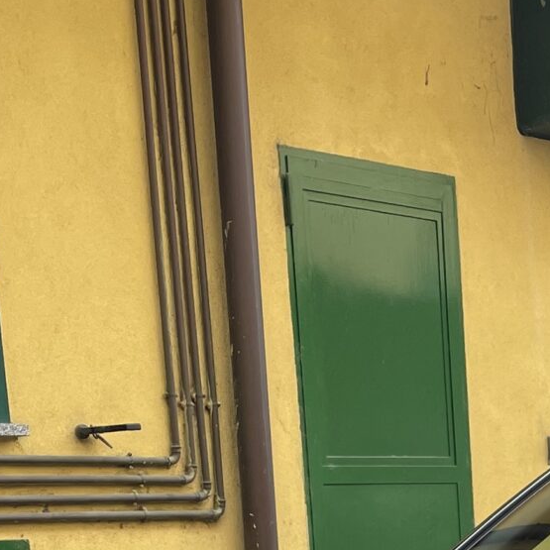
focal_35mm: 106
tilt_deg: -14.2
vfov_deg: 15.0
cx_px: 734
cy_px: 883
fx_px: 1905
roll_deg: +1.3
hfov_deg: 15.6
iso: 32
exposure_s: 1/412
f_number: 1.6
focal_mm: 4.2
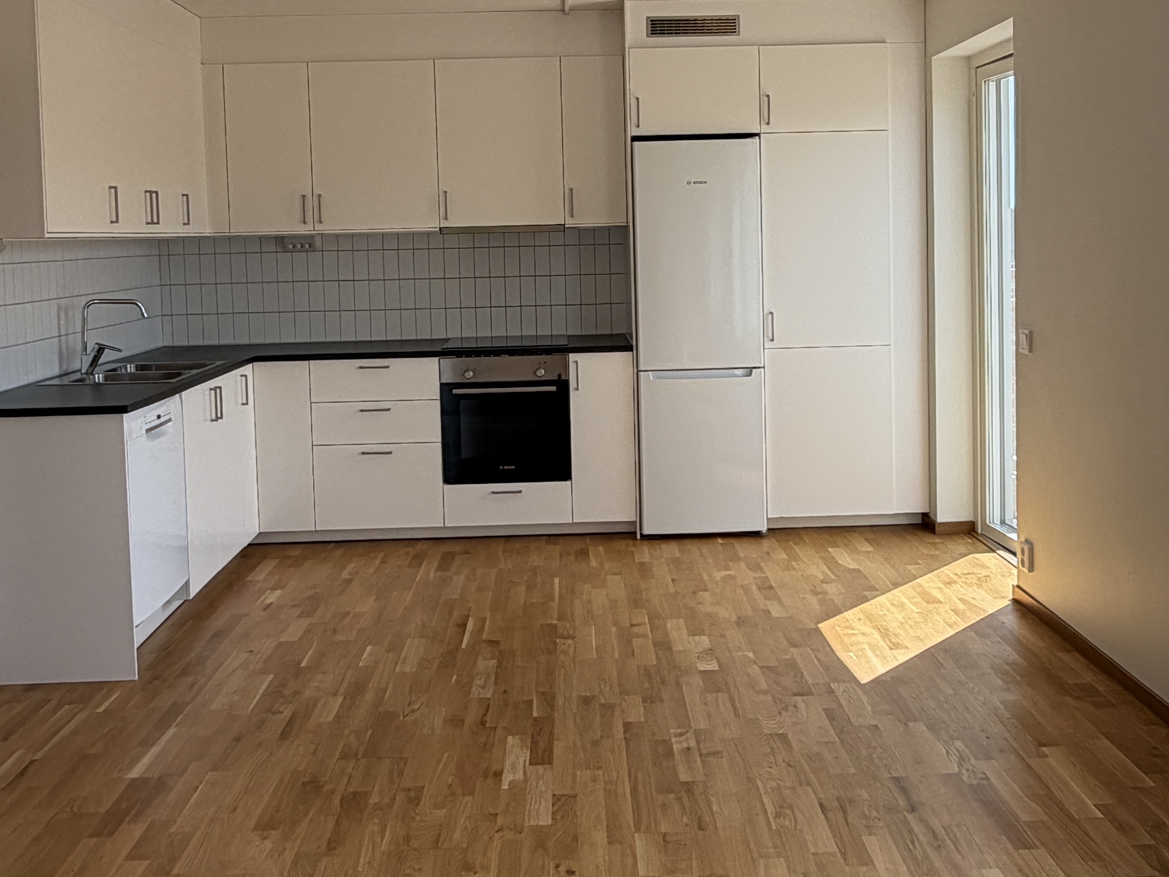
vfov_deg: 38.3
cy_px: 301
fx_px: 1250
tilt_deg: -3.1
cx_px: 604
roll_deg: +1.5
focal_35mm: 37
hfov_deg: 50.1
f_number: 2.2
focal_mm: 2.22
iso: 50
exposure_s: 1/312
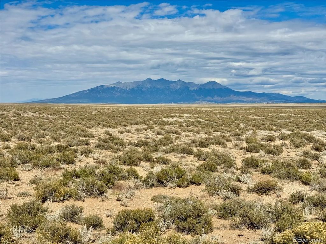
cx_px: 163
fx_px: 452
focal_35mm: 48
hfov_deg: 39.7
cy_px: 122
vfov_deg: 30.3
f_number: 1.78
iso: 64
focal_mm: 6.76
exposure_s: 1/9009
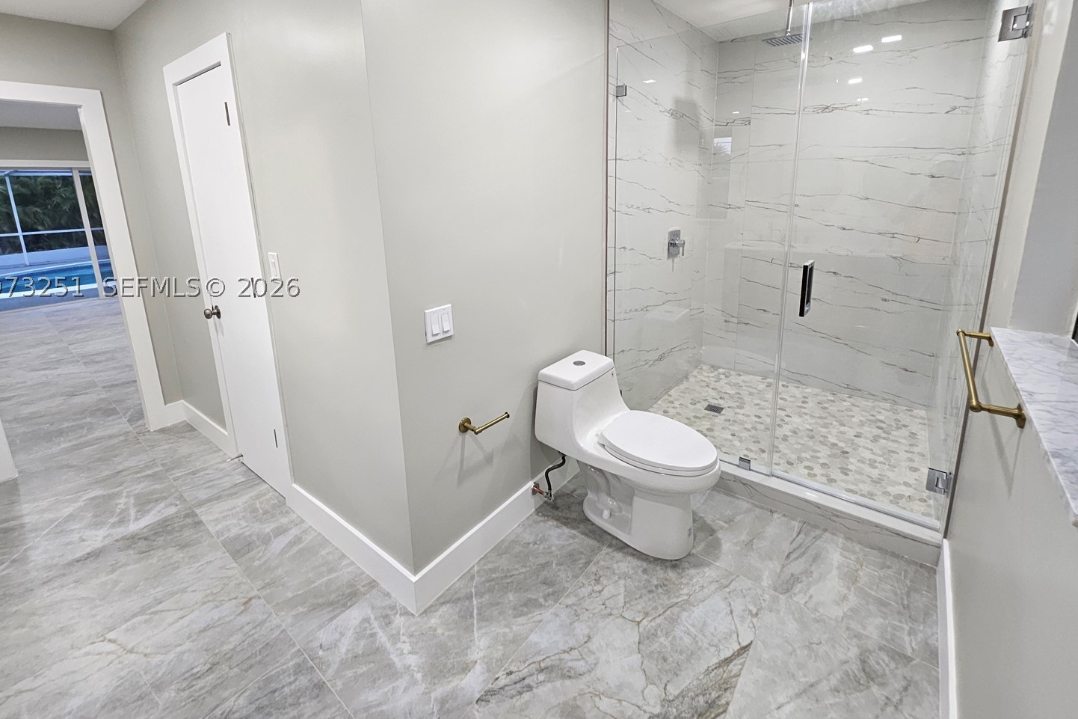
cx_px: 529
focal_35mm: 15
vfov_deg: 76.4
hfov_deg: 100.4
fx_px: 449
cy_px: 287
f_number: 2.2
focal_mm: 1.74
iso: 100
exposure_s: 1/60
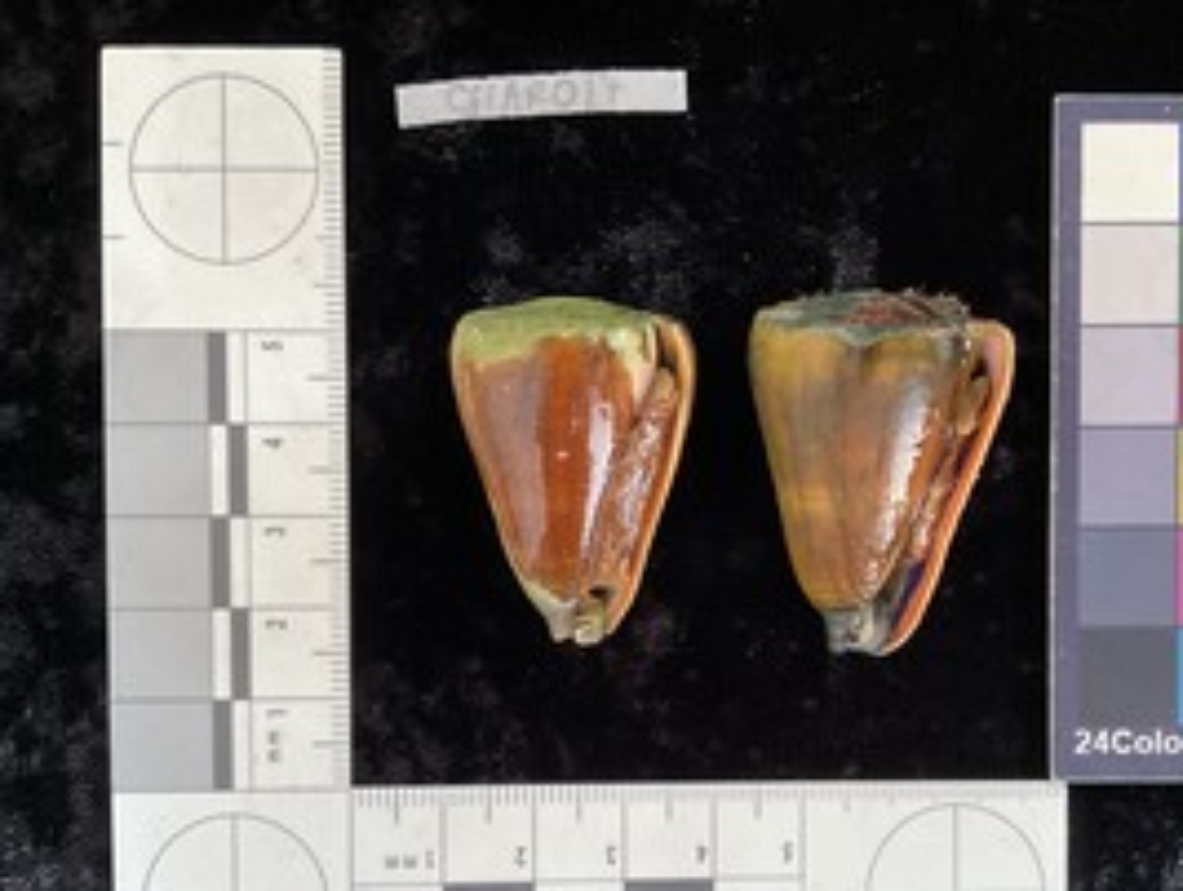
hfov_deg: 48.5
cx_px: 735
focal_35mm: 38
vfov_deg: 37.6
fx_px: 1300
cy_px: 543
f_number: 1.8
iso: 160
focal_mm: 3
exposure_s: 1/60
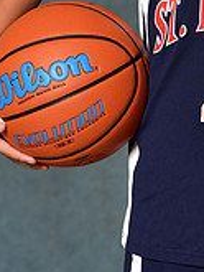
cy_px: -87
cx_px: 234
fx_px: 2778
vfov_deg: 5.6
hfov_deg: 4.2
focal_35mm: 354
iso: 320
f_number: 4.5
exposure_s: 1/200
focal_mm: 105
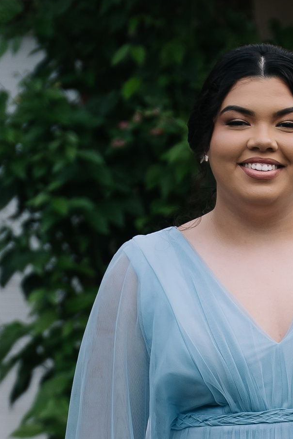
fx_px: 3783
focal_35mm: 310
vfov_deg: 6.5
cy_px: 718
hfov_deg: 4.4
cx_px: 334
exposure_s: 1/320
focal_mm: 70
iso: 250
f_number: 2.8
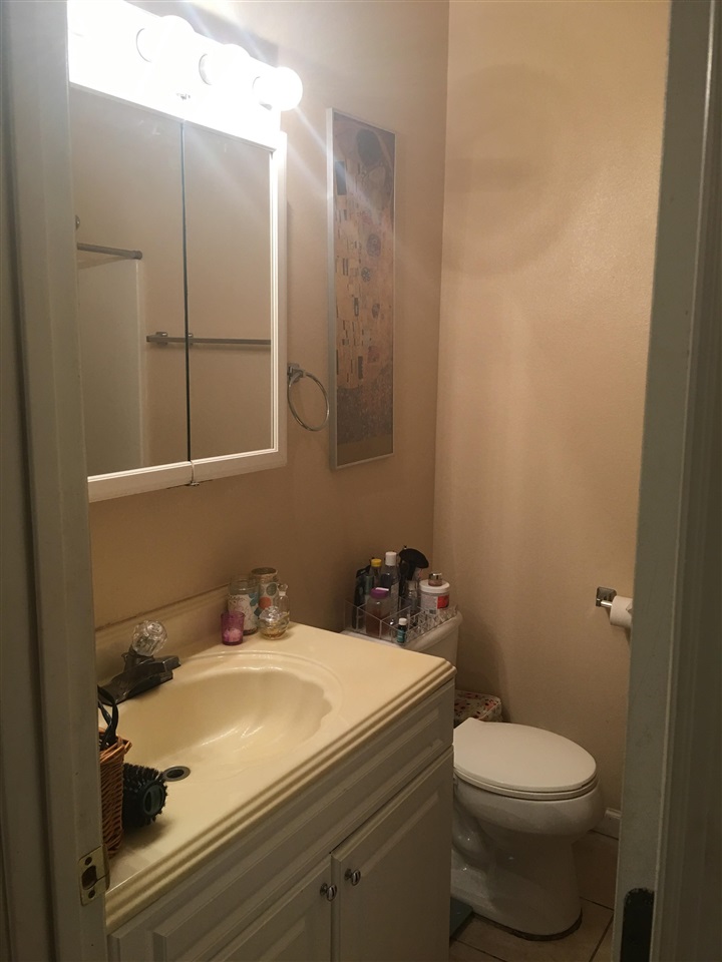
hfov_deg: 48.2
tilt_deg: -7.8
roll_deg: -1.0
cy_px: 481
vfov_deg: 61.7
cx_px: 361
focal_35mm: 29
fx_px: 806
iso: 40
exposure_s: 1/30
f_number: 2.2
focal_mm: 4.15
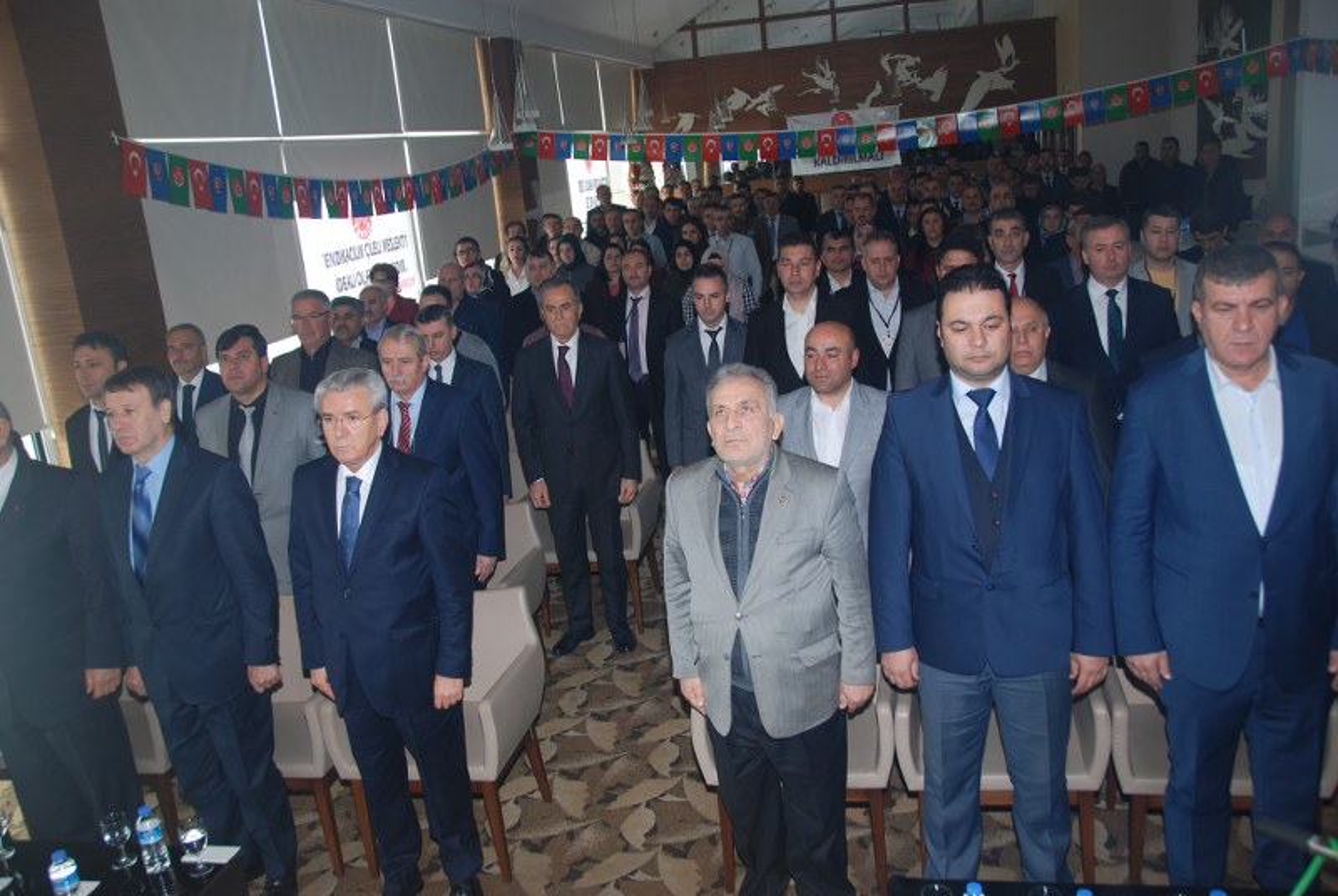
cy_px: 448
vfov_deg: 43.7
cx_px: 669
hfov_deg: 61.9
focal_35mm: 30
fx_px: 1117
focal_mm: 20
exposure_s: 1/60
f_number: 4
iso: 200
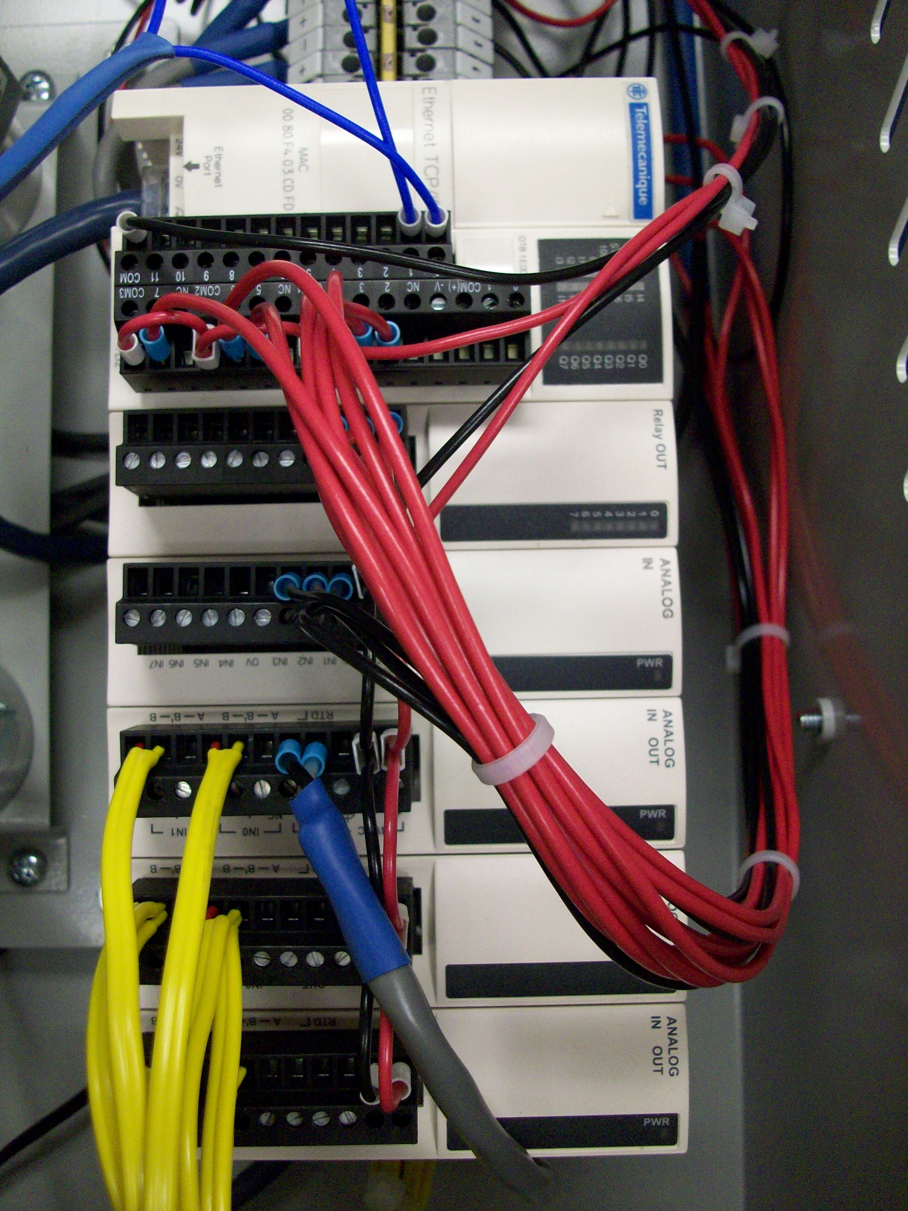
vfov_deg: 54.0
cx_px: 454
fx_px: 1189
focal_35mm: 34
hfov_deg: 41.8
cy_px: 606
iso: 160
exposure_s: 1/44.7
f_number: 2.8
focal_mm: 5.7
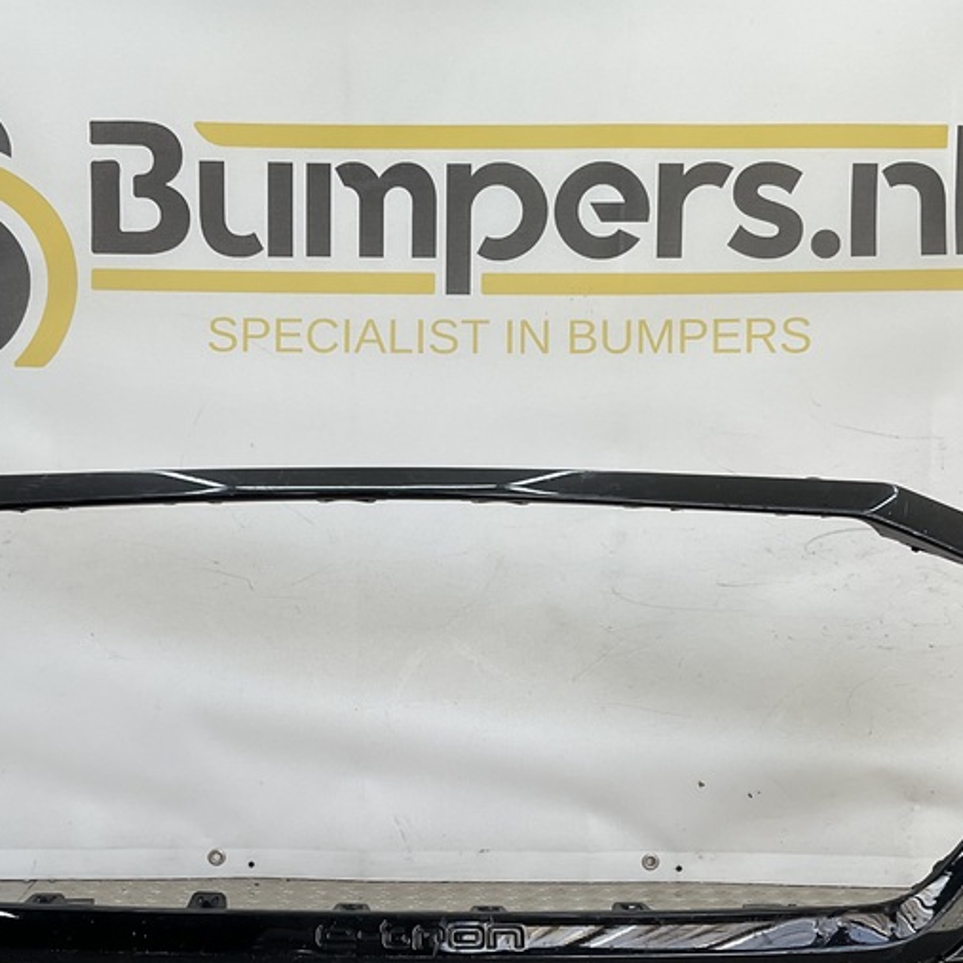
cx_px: 427
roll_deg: -1.9
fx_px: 1605
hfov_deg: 33.4
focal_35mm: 51
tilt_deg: -8.0
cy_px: 684
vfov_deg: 32.9
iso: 16
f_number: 1.8
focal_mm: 3
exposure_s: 1/197
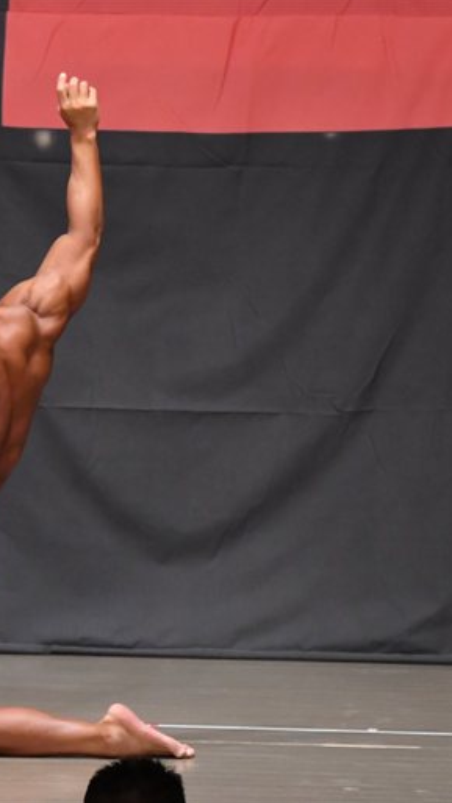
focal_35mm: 379
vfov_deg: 5.7
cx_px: 16
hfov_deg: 3.2
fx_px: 8078
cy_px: 402
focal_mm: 160
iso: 6400
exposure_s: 1/400
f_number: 5.6
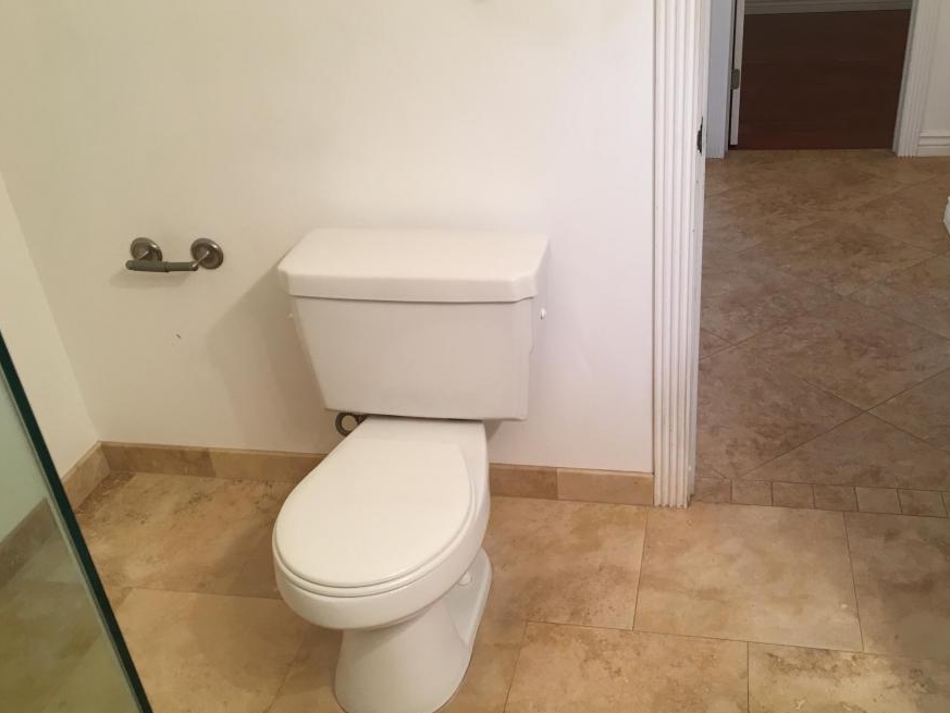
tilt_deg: -31.2
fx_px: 933
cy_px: 381
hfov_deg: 53.7
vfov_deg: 41.8
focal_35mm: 34
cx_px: 546
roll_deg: +3.8
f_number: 2.2
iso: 64
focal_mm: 4.15
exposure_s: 1/30
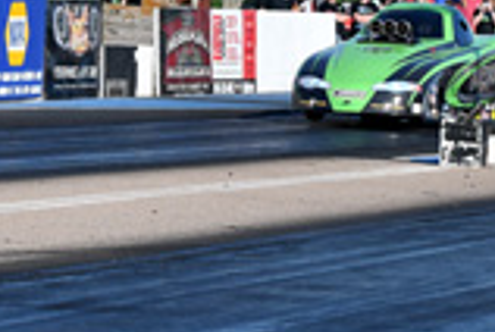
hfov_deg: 6.2
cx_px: 567
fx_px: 4574
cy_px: 19
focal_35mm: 332
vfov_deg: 4.2
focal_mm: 70
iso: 160
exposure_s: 1/1250
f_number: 5.6
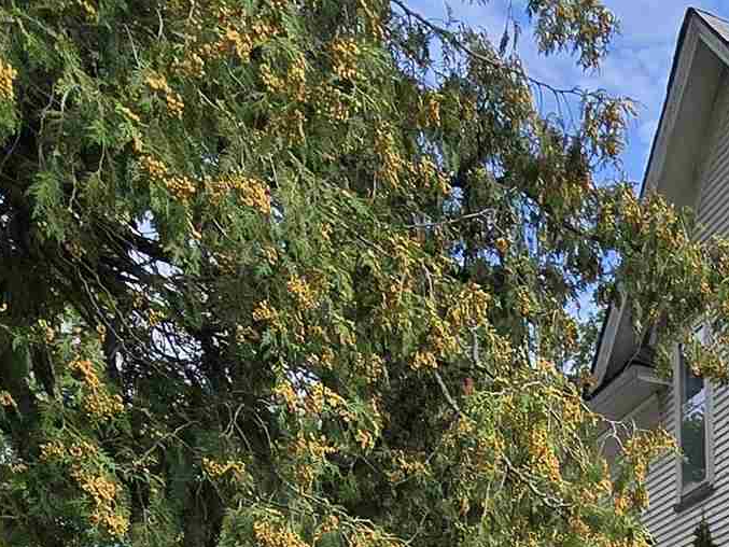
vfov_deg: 19.5
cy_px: 946
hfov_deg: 26.1
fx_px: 1243
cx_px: 1028
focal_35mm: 59
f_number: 2.2
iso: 50
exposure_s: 1/2088
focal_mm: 2.2
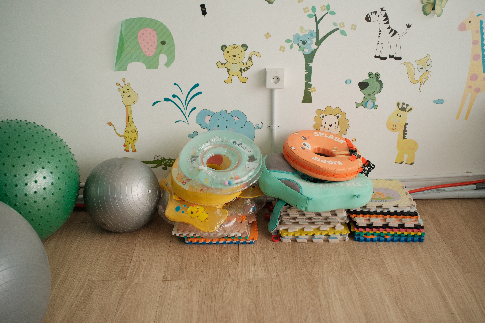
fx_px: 512
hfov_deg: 50.7
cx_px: 242
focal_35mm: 38
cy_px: 162
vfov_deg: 35.1
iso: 640
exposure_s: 1/500
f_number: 2
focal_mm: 25
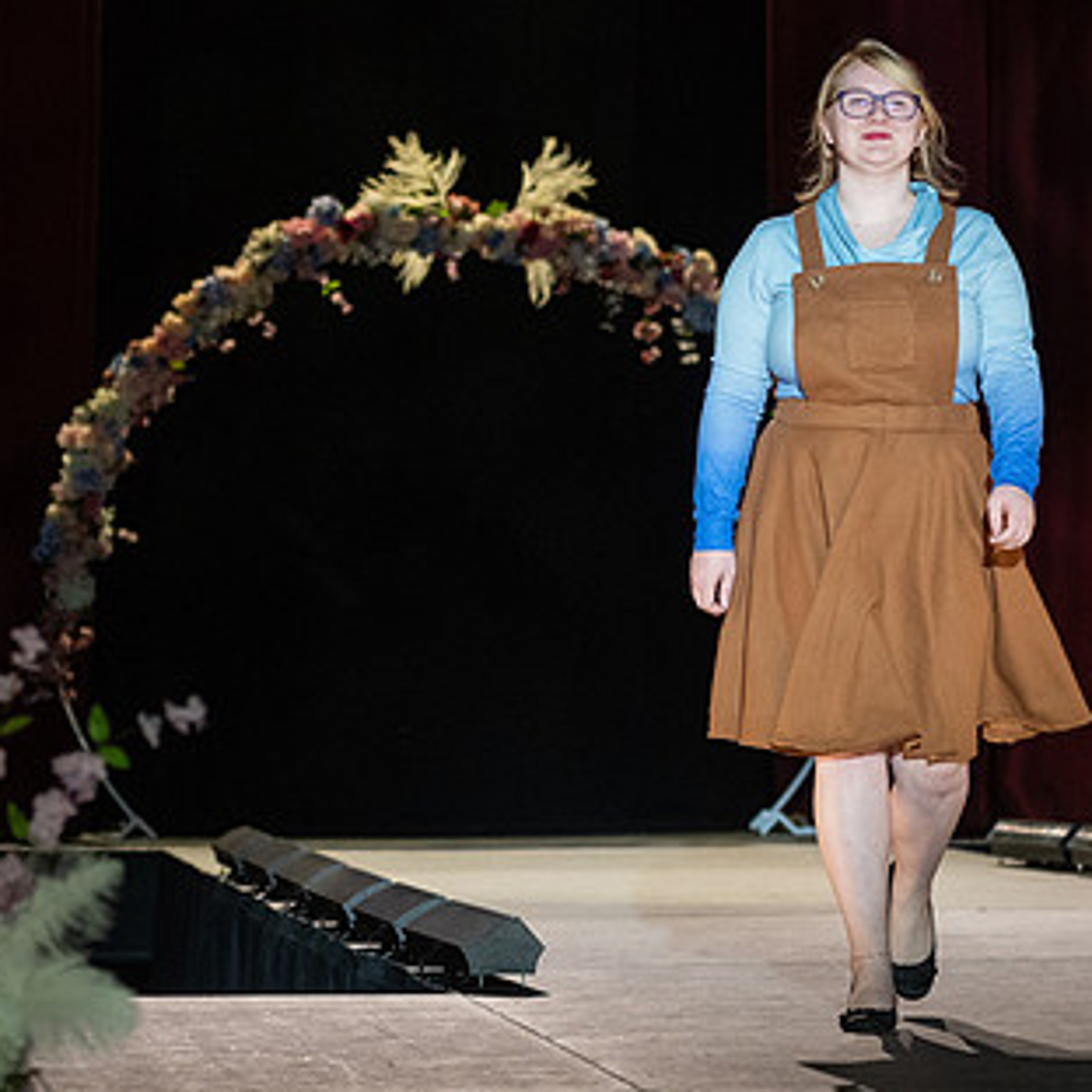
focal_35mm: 173
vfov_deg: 10.1
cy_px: 320
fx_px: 6174
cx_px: 687
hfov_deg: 10.1
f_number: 2.8
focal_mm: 70
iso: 800
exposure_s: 1/800
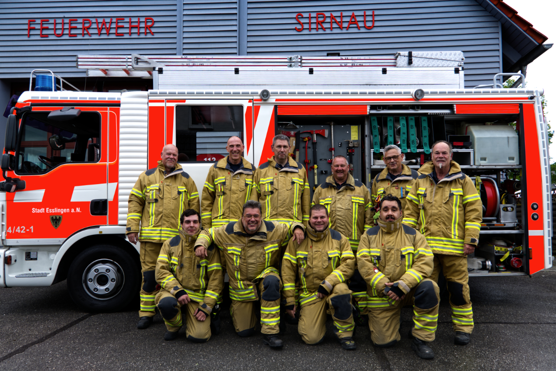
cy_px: 186
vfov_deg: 45.7
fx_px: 440
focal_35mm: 28
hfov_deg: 64.6
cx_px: 278
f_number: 4
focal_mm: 19
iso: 125
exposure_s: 1/320
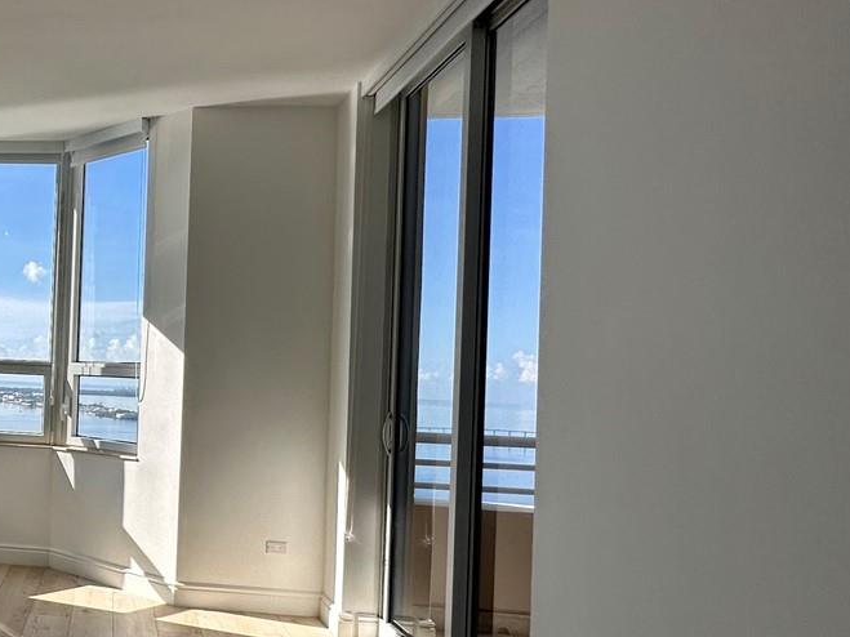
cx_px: -59
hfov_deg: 43.4
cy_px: 358
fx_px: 835
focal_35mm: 34
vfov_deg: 41.7
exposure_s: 1/640
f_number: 2.2
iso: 40
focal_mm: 2.22
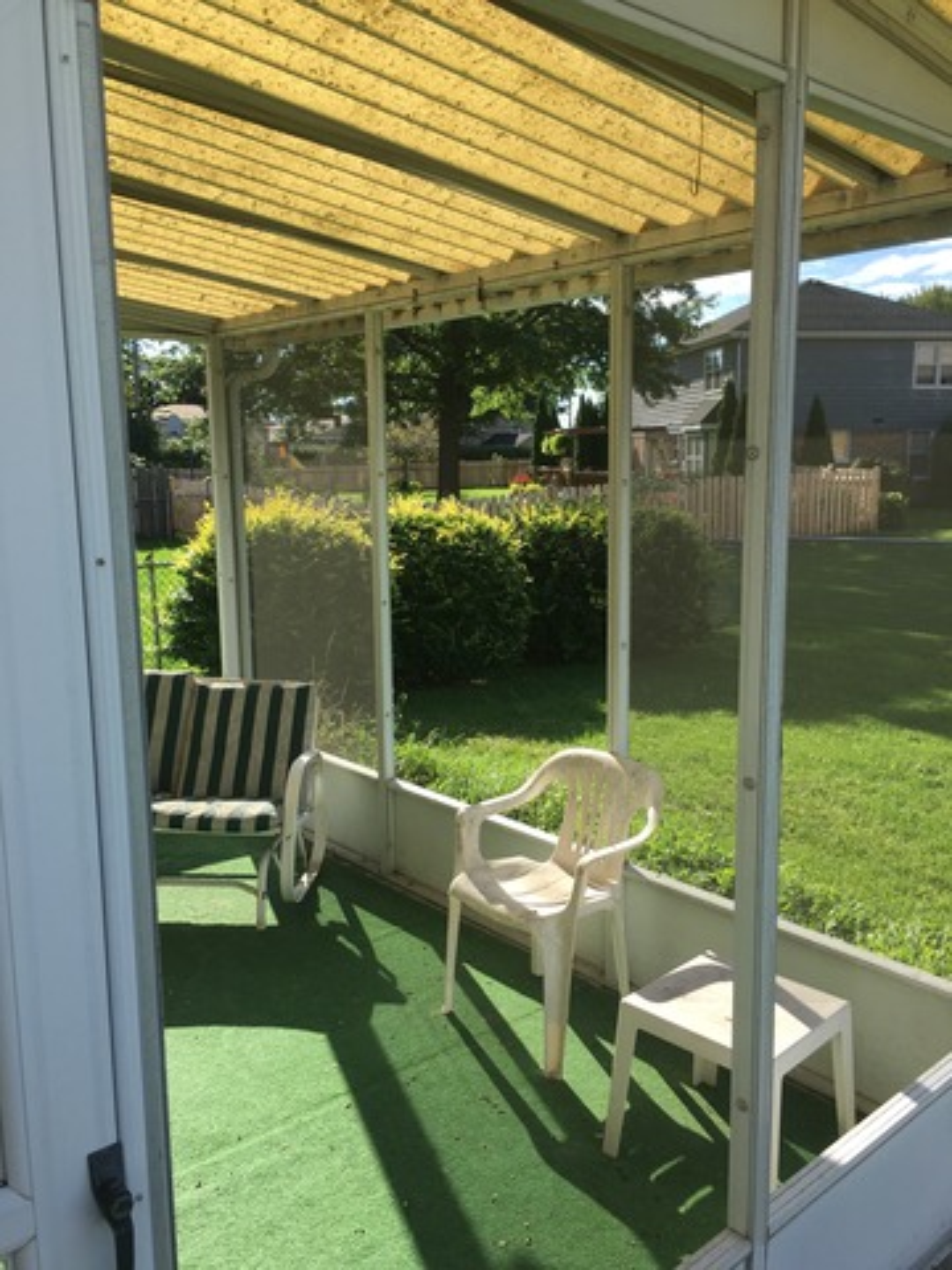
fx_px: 1063
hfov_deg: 48.2
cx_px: 476
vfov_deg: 61.7
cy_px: 635
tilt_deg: -9.4
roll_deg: -0.4
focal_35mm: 29
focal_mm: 4.15
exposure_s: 1/605
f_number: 2.2
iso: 25
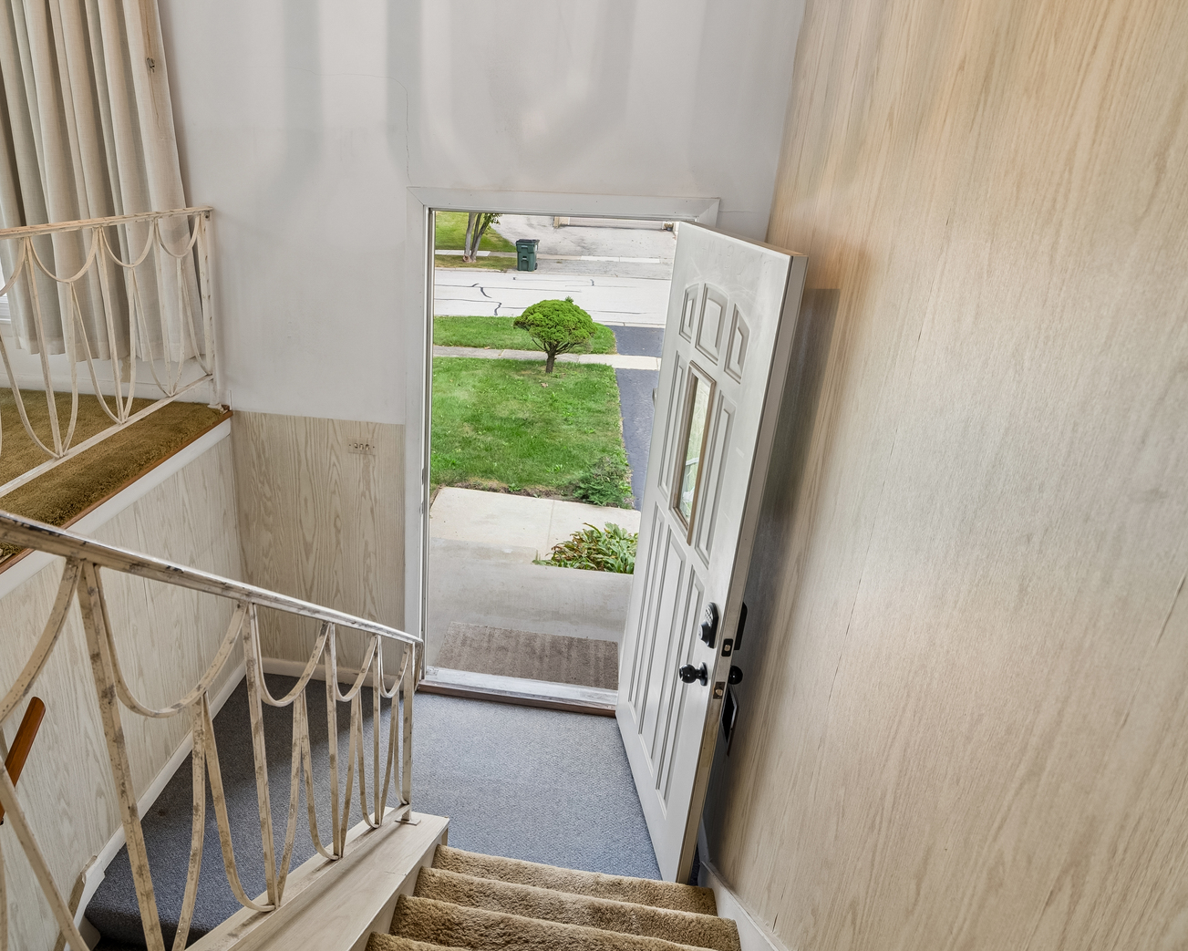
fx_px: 739
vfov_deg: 65.5
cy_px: 465
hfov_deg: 76.8
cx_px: 476
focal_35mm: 21
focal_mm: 12
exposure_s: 1/20
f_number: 8
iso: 250
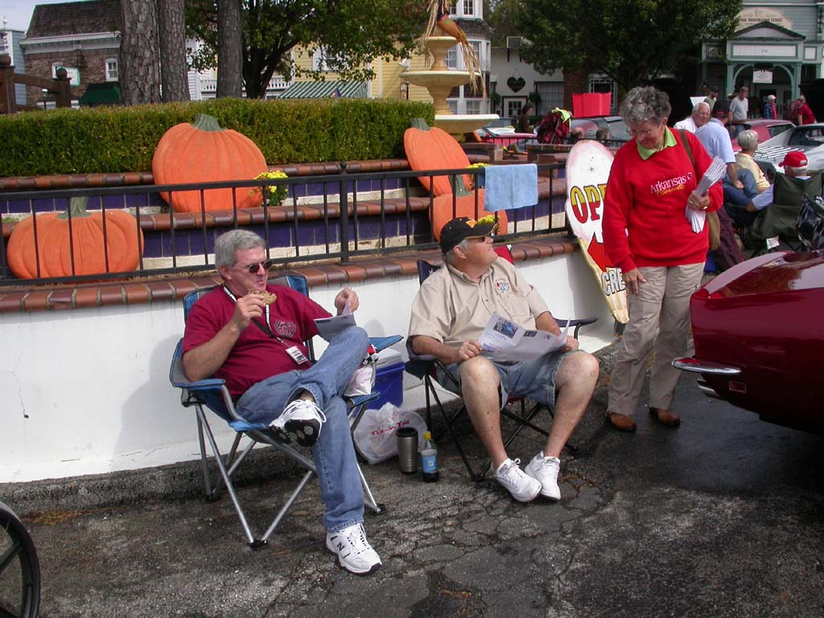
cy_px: 309
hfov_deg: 49.0
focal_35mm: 38
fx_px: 905
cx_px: 412
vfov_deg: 37.7
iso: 100
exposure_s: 1/305
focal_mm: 7.85
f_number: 7.5
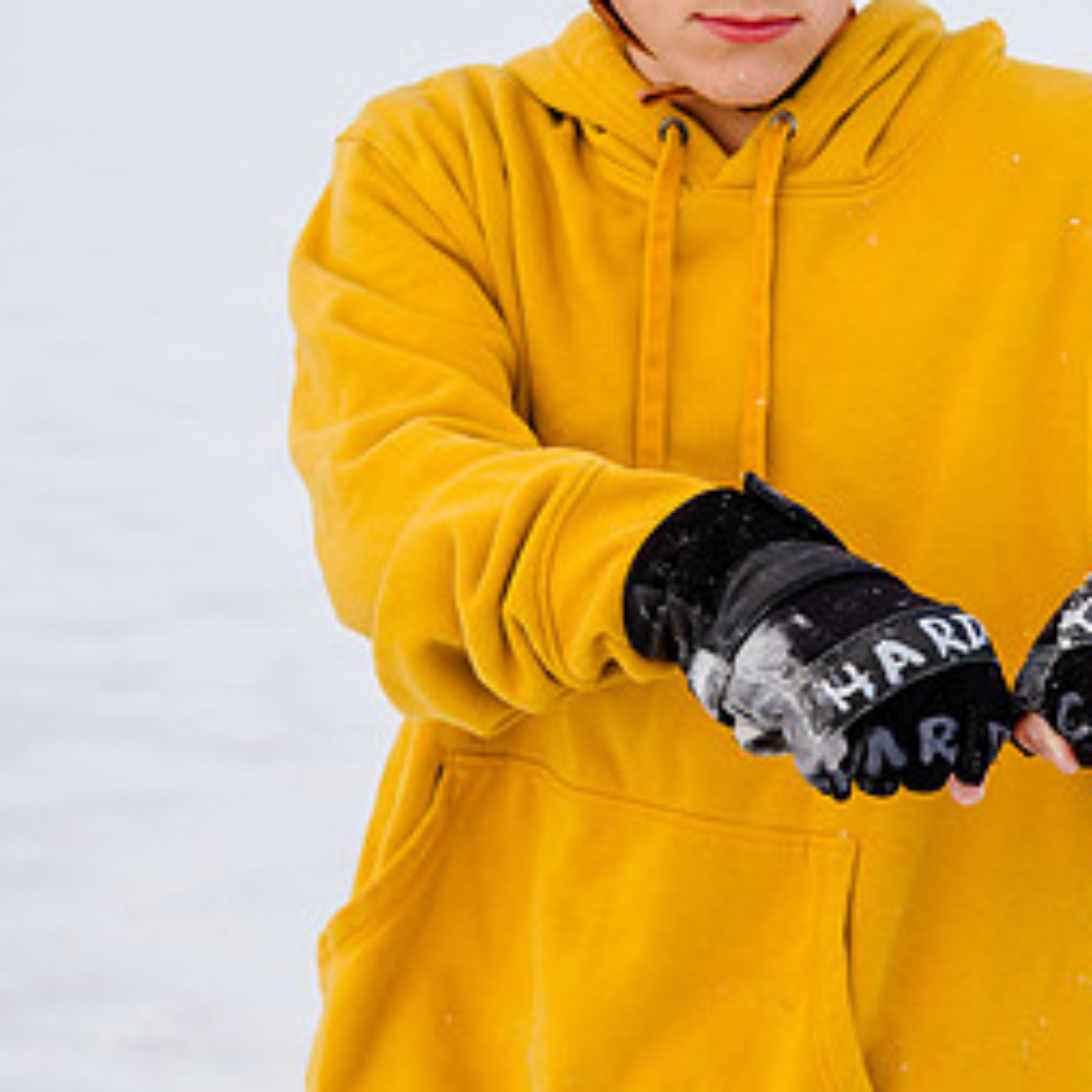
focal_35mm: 136
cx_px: 1165
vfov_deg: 12.8
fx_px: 4854
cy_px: 632
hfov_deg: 12.6
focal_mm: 70
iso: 400
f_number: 5.6
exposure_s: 1/500
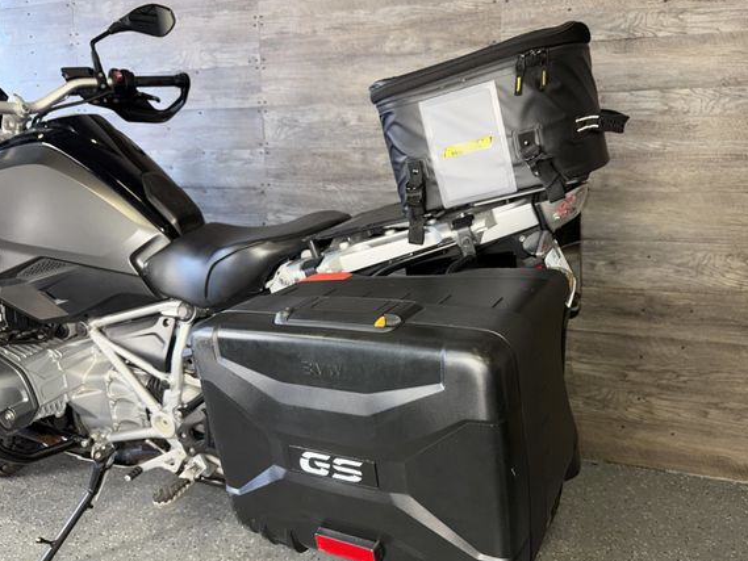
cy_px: 307
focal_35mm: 27
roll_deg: -0.3
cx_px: 415
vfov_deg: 51.3
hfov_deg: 65.1
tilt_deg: -11.5
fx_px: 584
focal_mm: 6.76
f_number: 1.78
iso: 50
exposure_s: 1/23
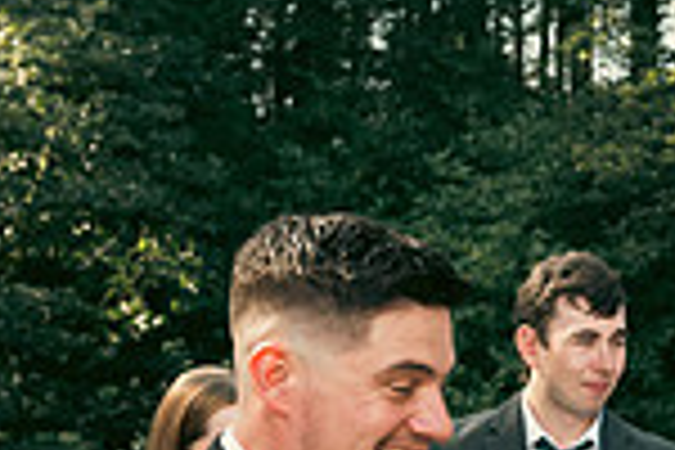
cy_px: 619
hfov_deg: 18.5
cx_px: 652
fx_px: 2025
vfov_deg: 12.2
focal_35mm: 108
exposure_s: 1/160
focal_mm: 28
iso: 160
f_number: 5
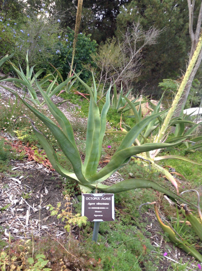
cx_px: 101
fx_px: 257
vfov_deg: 55.4
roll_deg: -6.7
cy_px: 136
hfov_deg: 42.8
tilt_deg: -17.3
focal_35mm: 33
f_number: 2.4
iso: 40
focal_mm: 3.3
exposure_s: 1/24
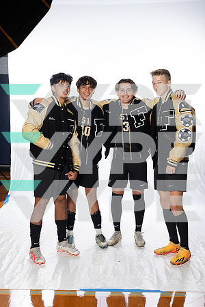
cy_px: 154
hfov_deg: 23.8
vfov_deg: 35.1
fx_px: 487
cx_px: 102
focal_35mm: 57
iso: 800
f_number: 8
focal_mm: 57
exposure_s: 1/250
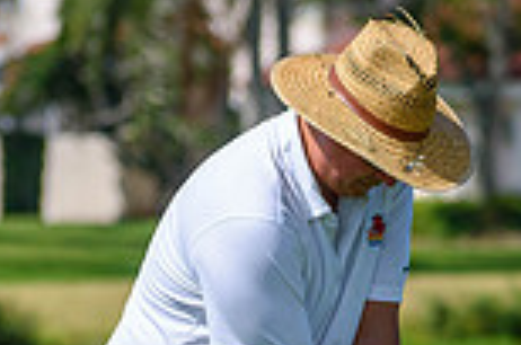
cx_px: 558
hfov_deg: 2.2
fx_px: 13503
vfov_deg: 1.5
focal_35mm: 935
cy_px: 479
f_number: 5.6
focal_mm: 165
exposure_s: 1/2000
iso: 250
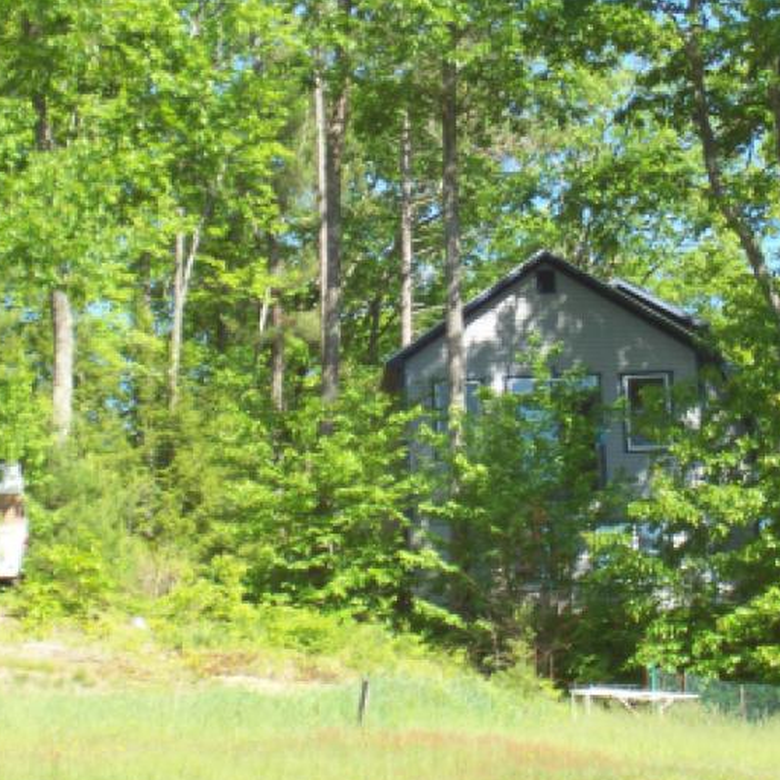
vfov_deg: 9.7
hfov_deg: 9.7
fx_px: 4589
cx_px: 467
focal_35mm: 180
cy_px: 314
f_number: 4.6
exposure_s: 1/185
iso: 80
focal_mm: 16.8
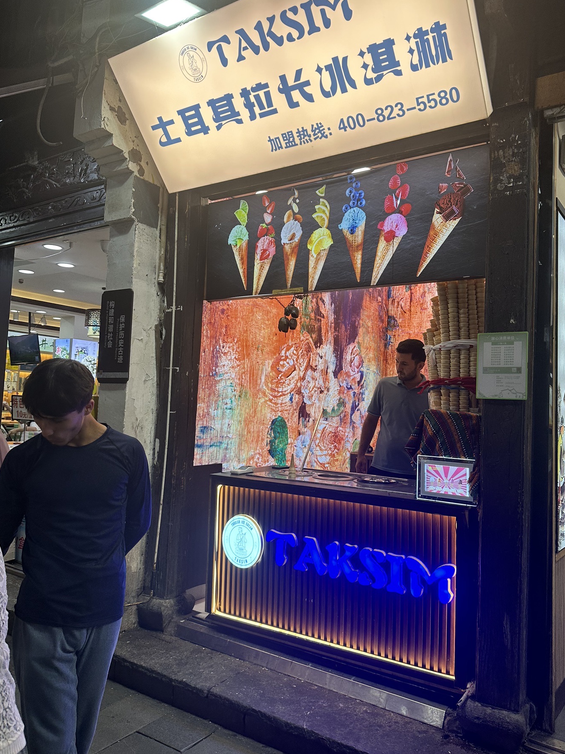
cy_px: 373
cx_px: 306
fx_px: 588
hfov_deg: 51.3
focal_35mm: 27
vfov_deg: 65.3
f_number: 1.78
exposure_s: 1/244
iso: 64
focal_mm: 6.86
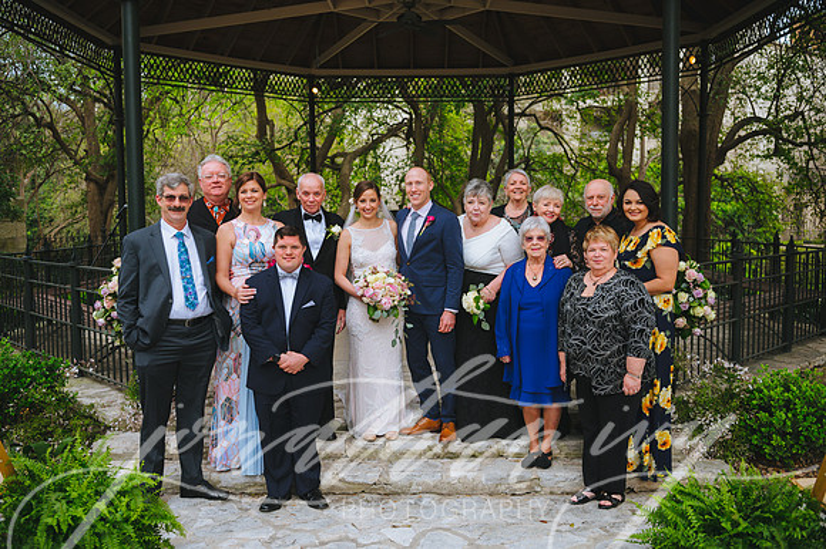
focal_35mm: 34
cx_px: 413
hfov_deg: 55.8
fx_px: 780
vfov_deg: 38.8
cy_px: 274
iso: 400
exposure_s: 1/1600
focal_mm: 34
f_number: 2.8
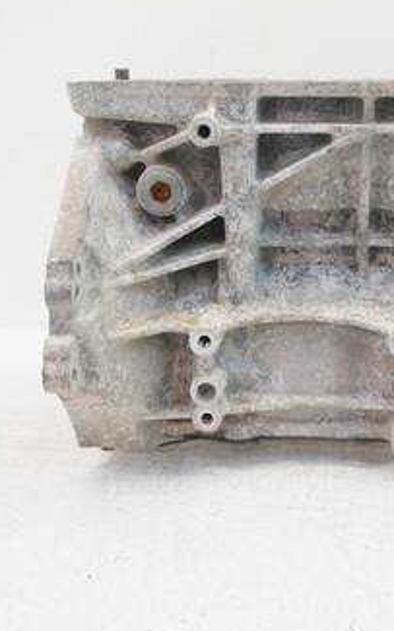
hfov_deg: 27.1
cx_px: 287
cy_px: 326
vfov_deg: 42.6
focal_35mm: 47
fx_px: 808
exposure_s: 1/60
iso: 250
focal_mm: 15
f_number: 3.7
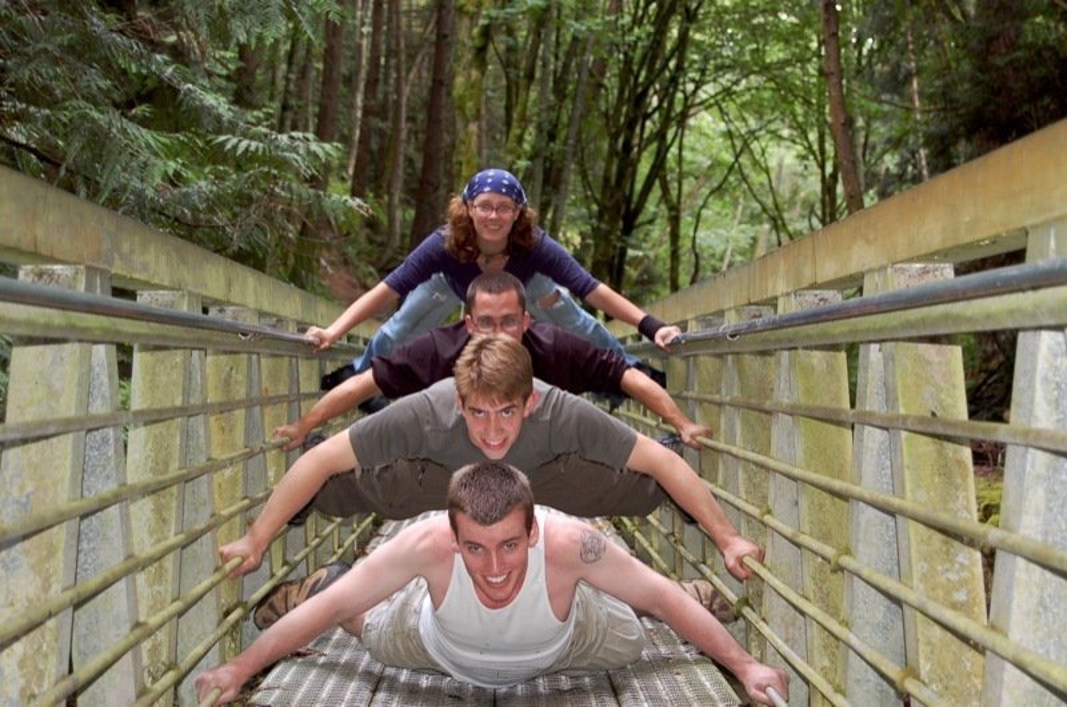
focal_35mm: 82
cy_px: 354
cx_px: 534
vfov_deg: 16.5
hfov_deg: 24.7
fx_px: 2440
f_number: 5.6
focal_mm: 55
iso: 720
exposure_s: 1/60
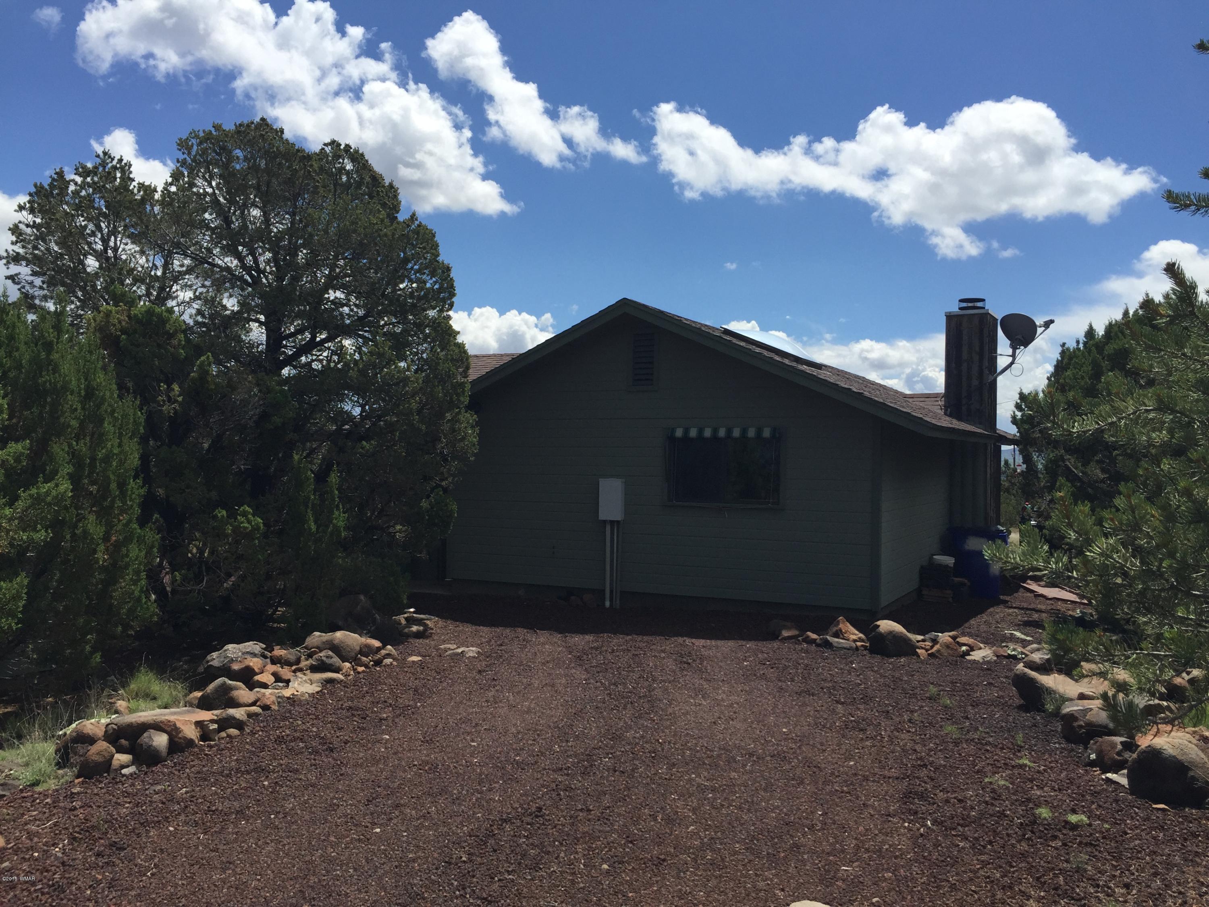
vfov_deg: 48.2
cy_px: 454
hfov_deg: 61.7
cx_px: 604
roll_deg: -1.1
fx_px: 1013
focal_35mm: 29
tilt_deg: +0.1
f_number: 2.2
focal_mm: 4.15
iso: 32
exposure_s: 1/3049
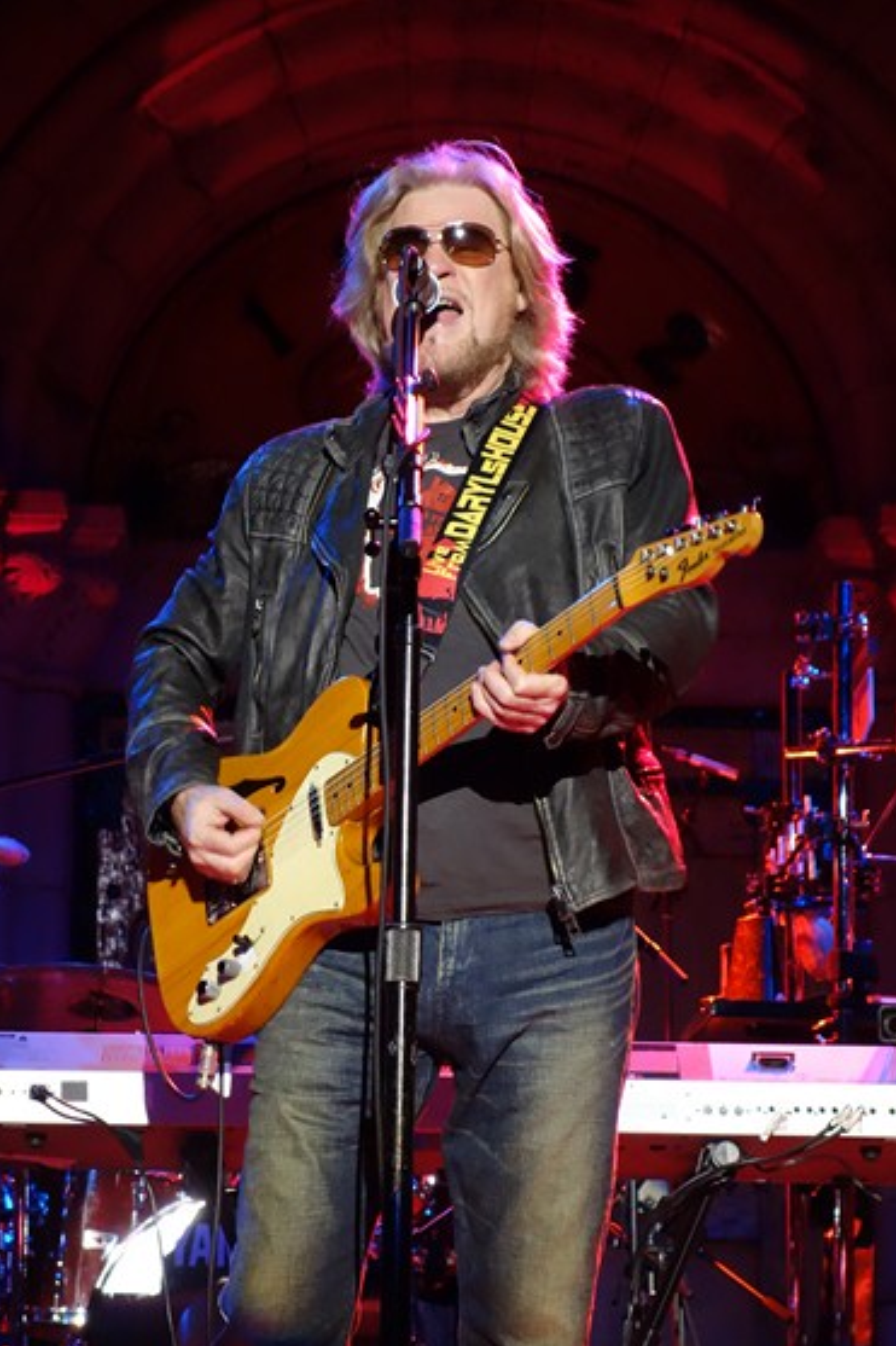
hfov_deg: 12.9
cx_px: 429
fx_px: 3959
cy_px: 710
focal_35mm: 106
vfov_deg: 19.3
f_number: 4.9
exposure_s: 1/80
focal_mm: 37.1
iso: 3200
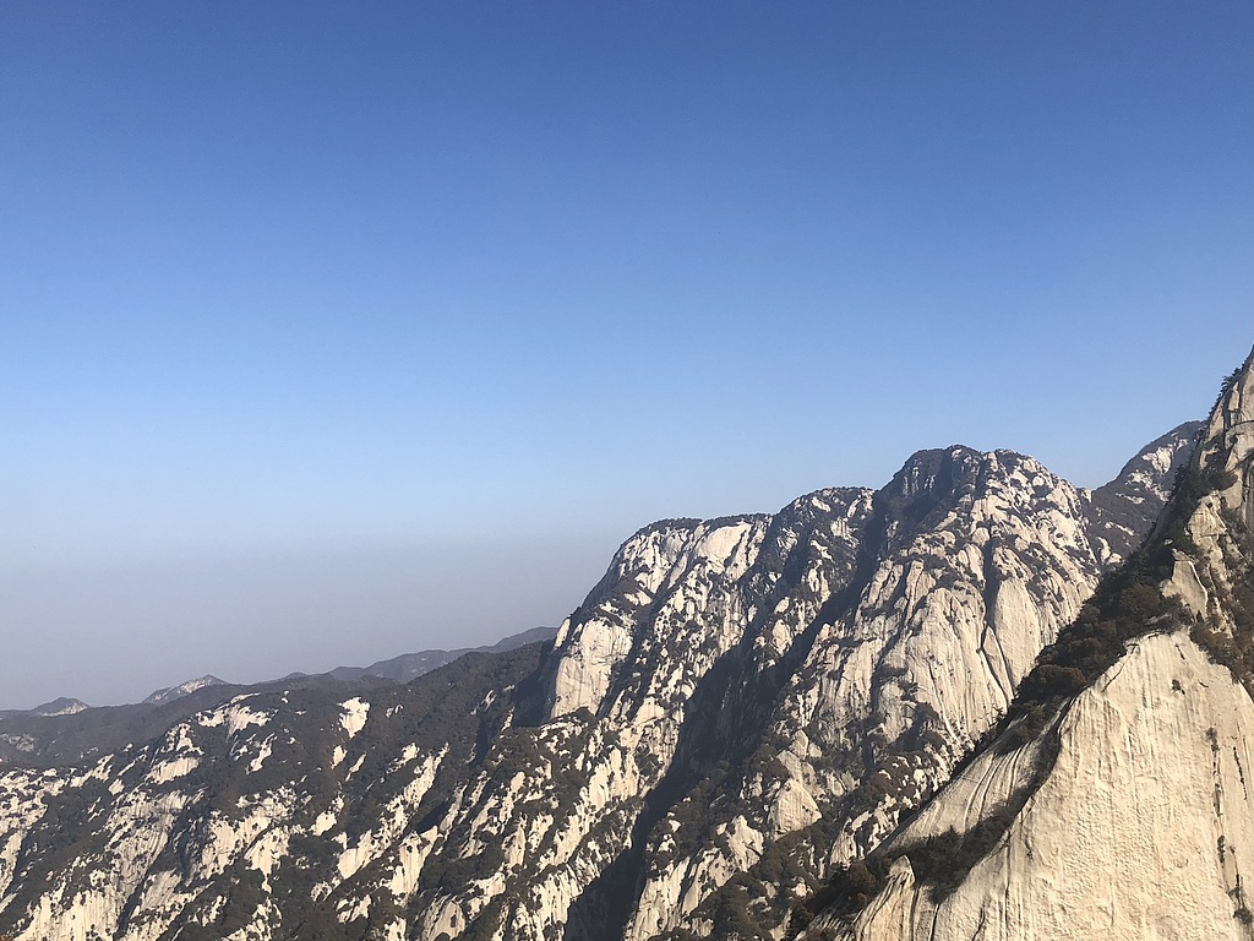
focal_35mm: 35
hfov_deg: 52.5
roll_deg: +2.6
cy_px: 538
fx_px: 1268
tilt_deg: +0.5
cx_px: 691
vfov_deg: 40.6
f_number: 1.8
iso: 20
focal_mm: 3.99
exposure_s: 1/2404
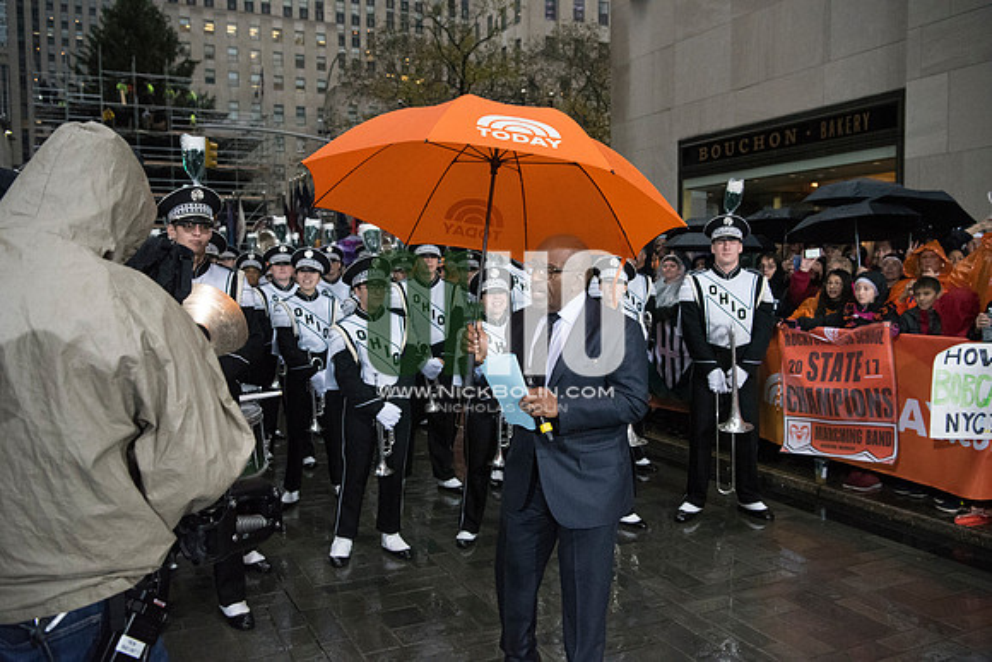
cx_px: 496
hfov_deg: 60.3
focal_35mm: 31
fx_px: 854
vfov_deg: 42.3
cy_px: 331
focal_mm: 31
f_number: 4
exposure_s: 1/2500
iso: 10000
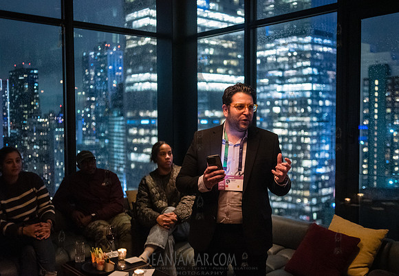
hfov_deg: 49.6
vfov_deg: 35.5
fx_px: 431
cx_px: 215
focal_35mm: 38
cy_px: 138
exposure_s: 1/125
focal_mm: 35
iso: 8000
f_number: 2.2
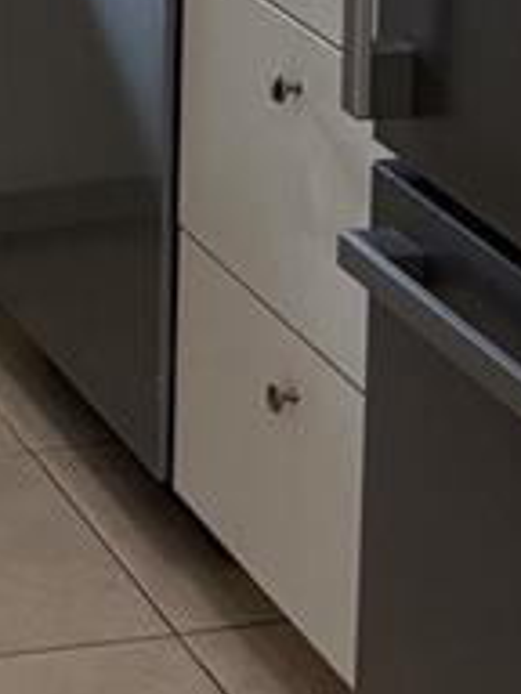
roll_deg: -1.2
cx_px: -235
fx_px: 3010
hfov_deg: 9.6
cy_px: -520
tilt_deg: -5.2
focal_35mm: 150
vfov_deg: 12.2
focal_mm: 6.76
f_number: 1.78
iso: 400
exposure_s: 1/180
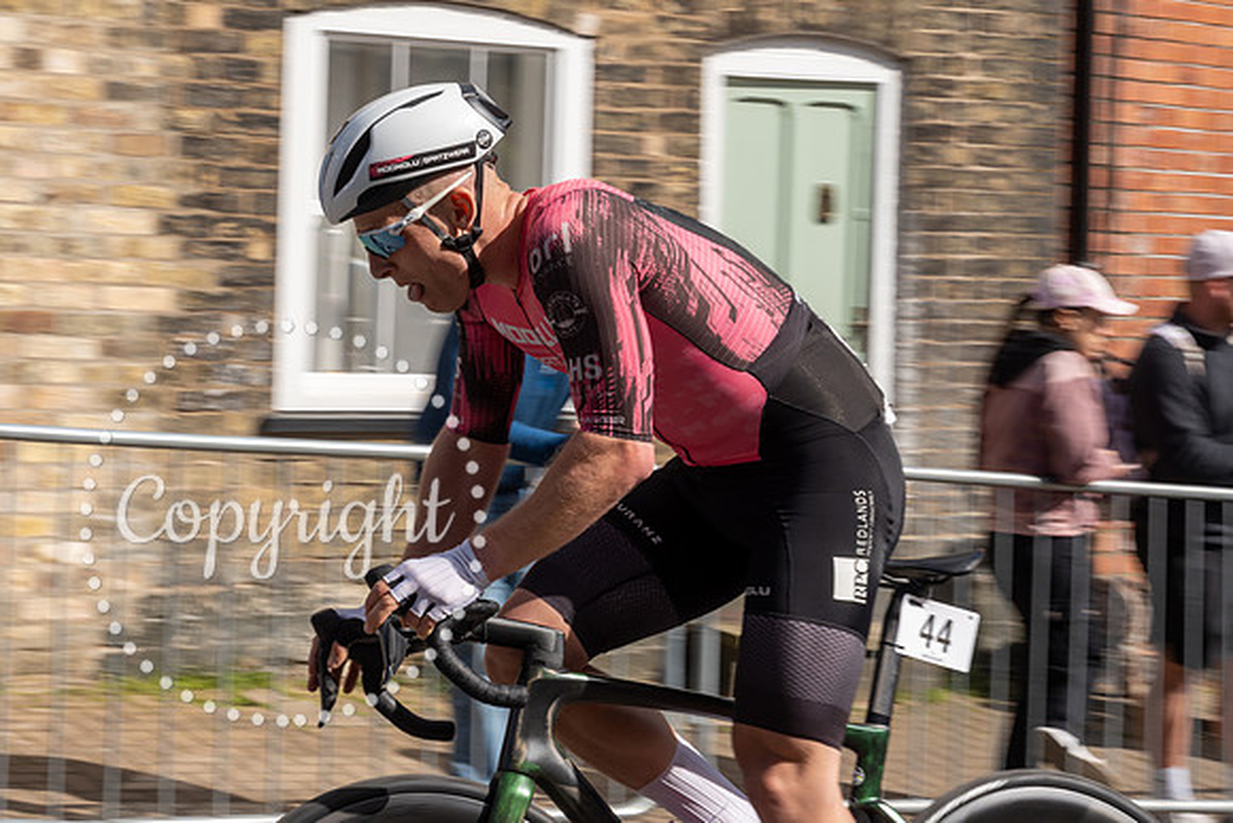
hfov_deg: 25.9
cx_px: 405
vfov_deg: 17.5
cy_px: 270
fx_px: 2668
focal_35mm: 78
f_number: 14
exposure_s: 1/200
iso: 160
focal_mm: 58
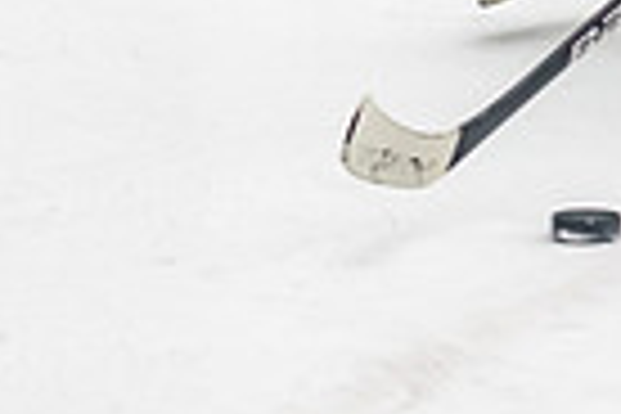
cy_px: -411
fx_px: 8831
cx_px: 1233
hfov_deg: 4.0
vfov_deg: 2.7
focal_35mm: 512
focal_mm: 75
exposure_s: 1/800
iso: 3200
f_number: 2.8
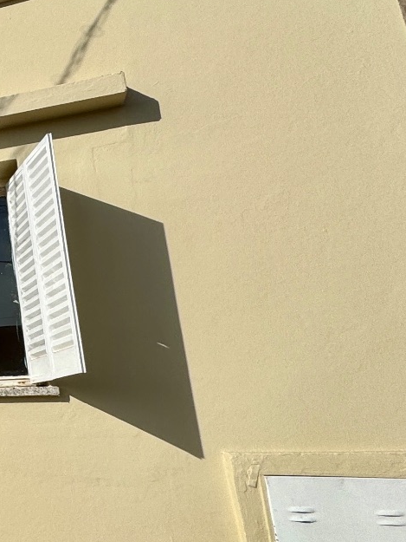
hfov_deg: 20.9
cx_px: -349
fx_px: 672
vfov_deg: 43.8
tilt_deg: +12.8
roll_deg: +1.5
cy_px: 296
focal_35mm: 43
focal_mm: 2.22
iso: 40
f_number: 2.2
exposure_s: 1/3717
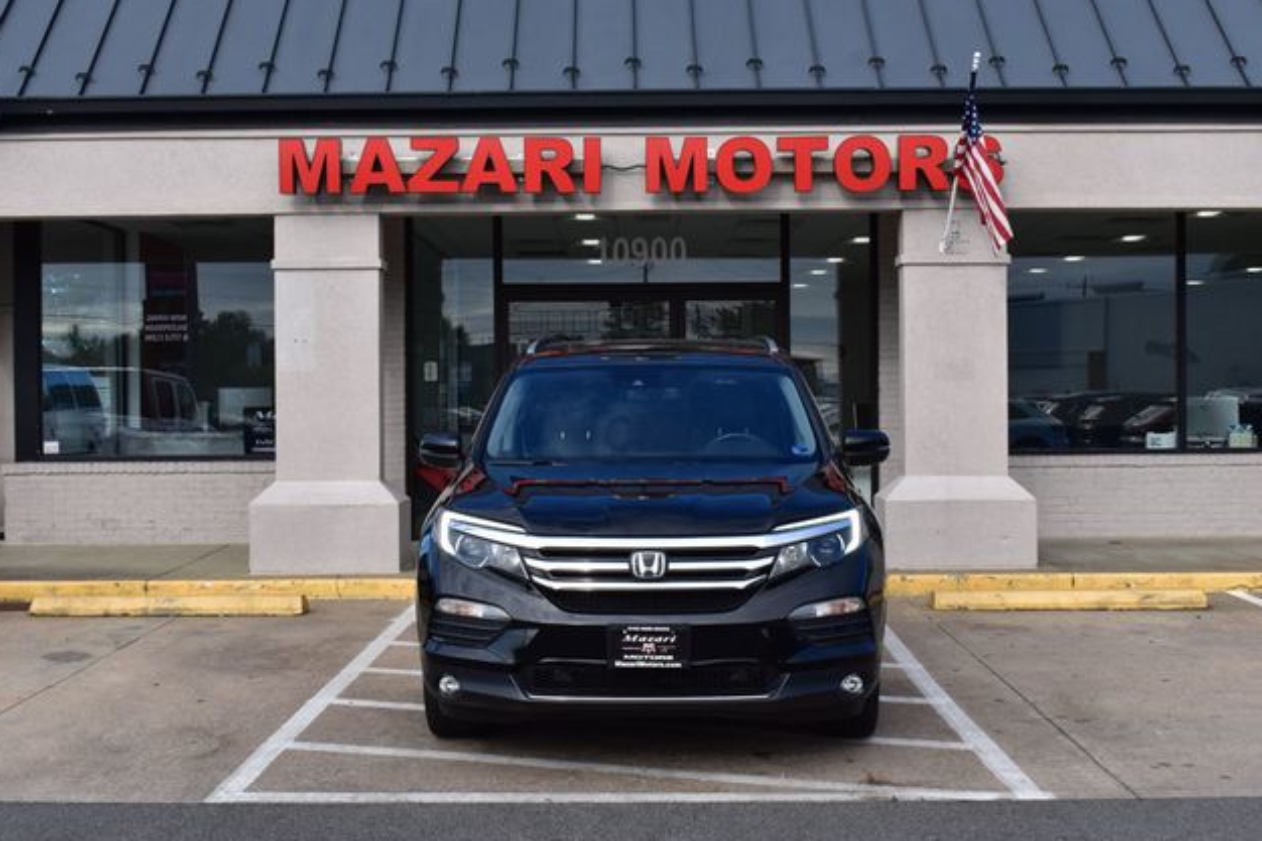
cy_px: 422
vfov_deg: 29.2
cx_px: 633
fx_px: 1612
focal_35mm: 46
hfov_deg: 42.8
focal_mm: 30
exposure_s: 1/400
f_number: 11
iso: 400
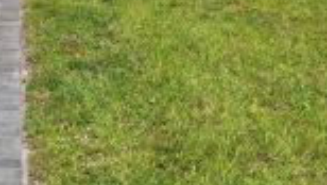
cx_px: 70
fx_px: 564
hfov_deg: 31.6
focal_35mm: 65
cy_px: -106
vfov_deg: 16.6
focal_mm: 5.54
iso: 40
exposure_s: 1/4367
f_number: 1.8
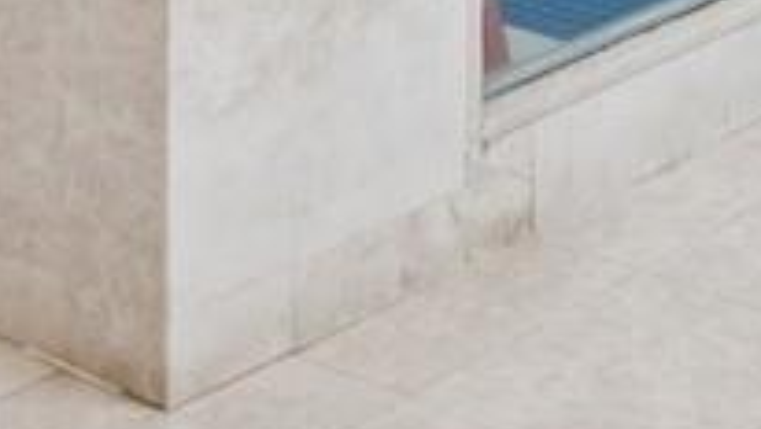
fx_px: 2462
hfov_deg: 16.5
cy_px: -888
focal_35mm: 122
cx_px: 1016
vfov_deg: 8.3
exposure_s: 1/30
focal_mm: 15
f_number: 14
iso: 640
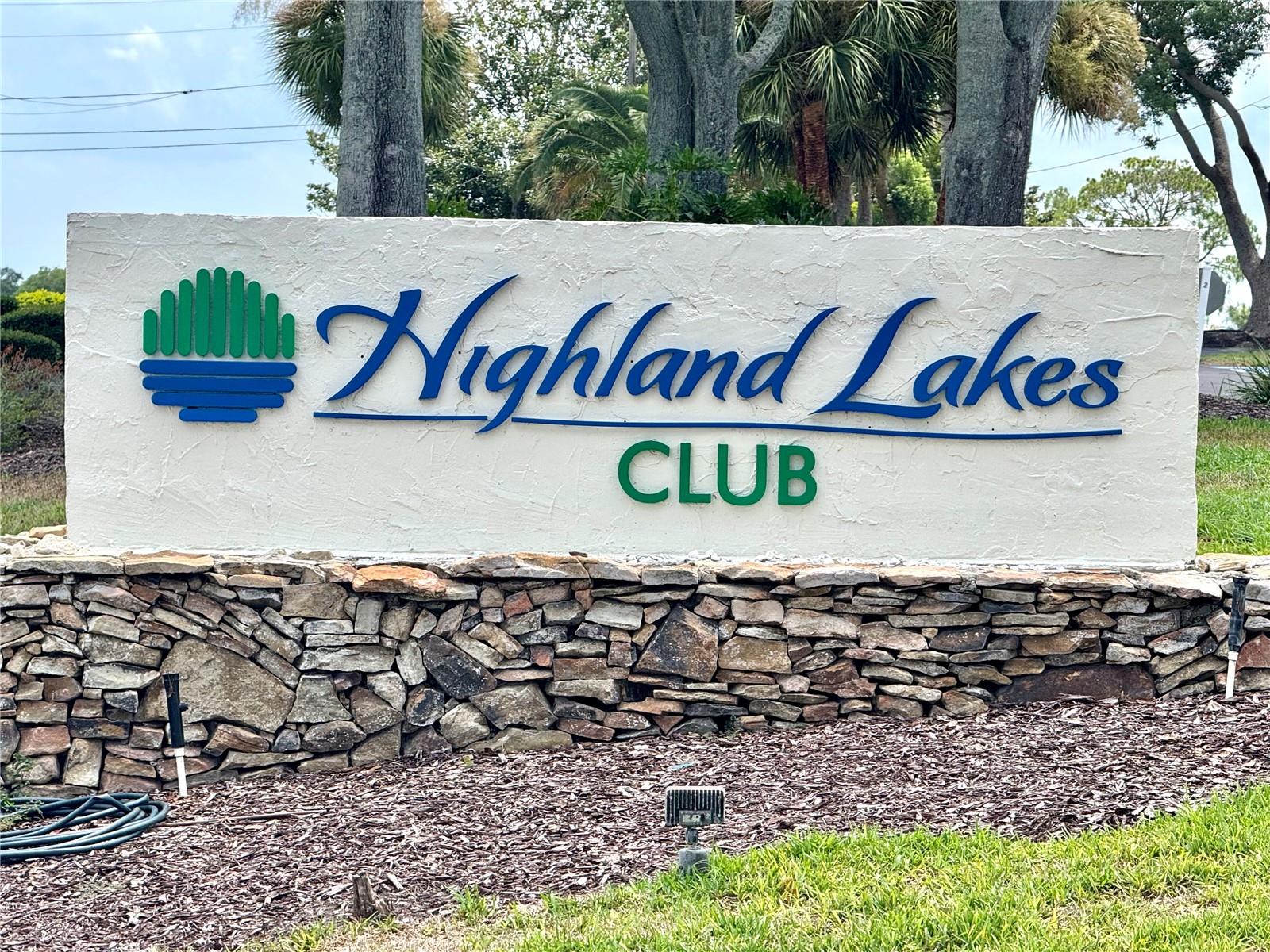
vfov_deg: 12.3
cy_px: 476
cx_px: 635
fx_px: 4403
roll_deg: -1.2
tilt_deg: -2.6
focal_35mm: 120
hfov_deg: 16.4
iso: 50
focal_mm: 15.66
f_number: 2.8
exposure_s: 1/903
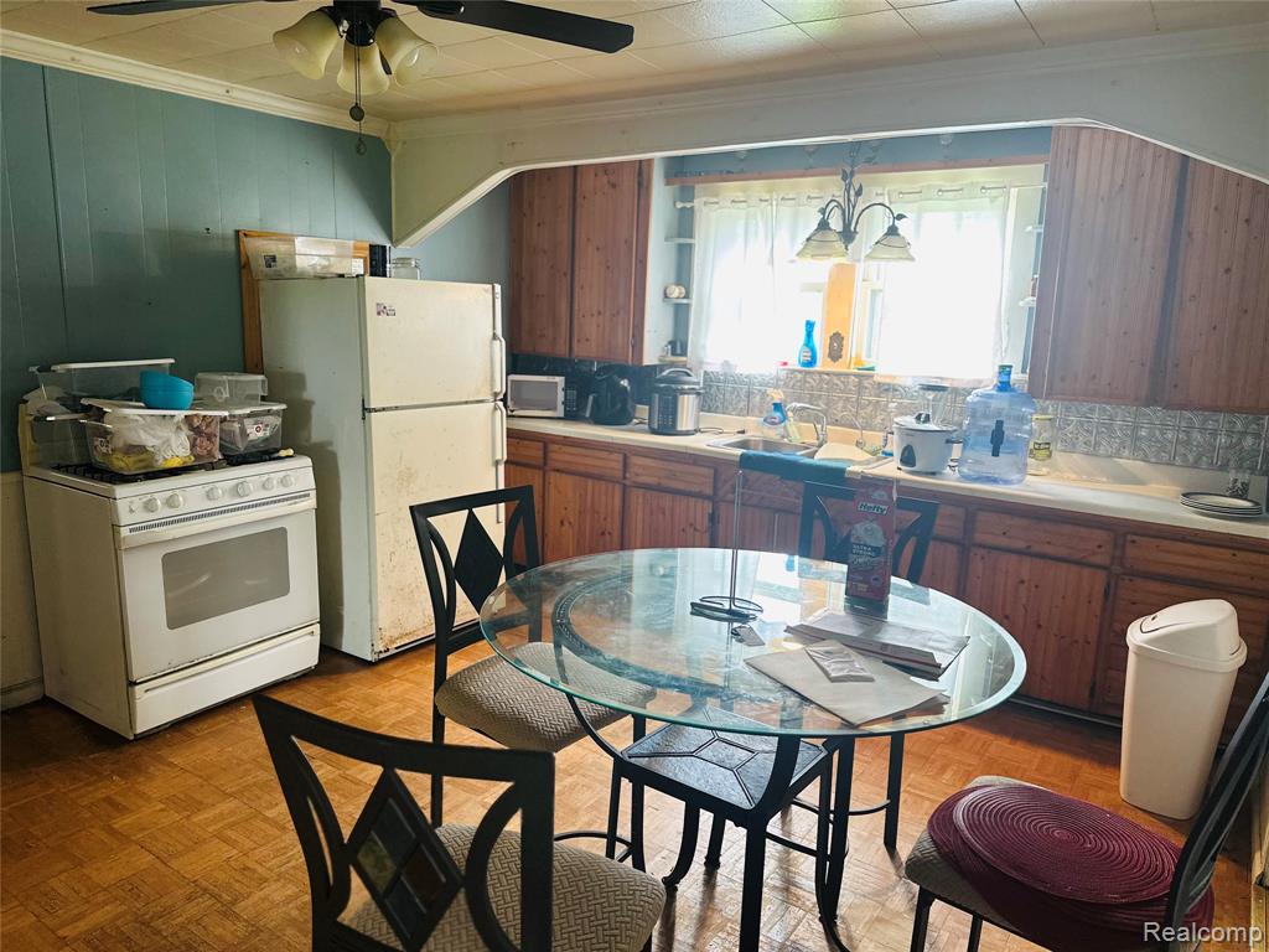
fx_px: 880
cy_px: 476
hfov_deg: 71.6
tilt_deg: -11.6
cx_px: 634
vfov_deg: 56.8
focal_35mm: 24
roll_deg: -2.0
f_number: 1.78
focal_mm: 6.86
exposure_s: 1/60
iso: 200
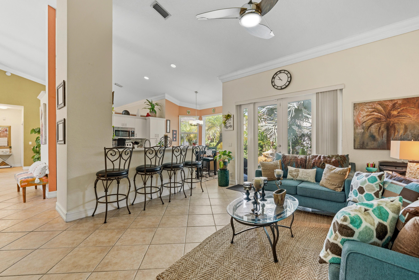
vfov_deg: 81.2
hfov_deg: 104.3
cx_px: 210
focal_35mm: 14
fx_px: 163
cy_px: 140
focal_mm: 14
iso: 250
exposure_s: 1.3
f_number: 9
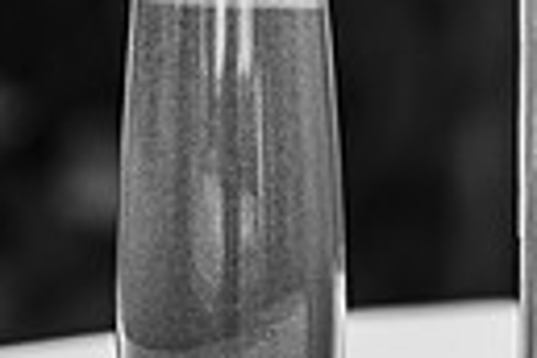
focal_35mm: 315
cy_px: 125
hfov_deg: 6.5
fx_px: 4698
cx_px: 795
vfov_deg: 4.4
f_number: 2.8
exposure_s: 1/1000
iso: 200
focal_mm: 70
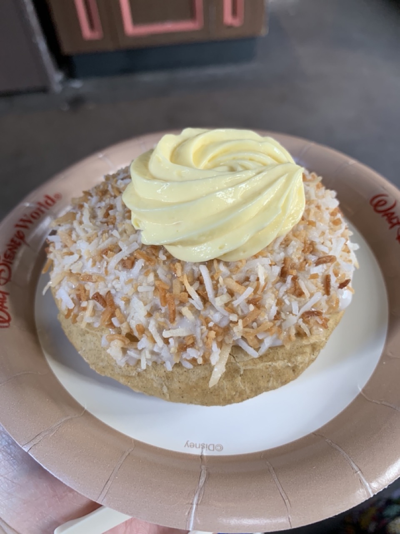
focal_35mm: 26
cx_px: 200
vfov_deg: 67.3
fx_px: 401
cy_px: 267
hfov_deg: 53.1
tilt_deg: -50.5
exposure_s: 1/101
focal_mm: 4.25
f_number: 1.8
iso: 100
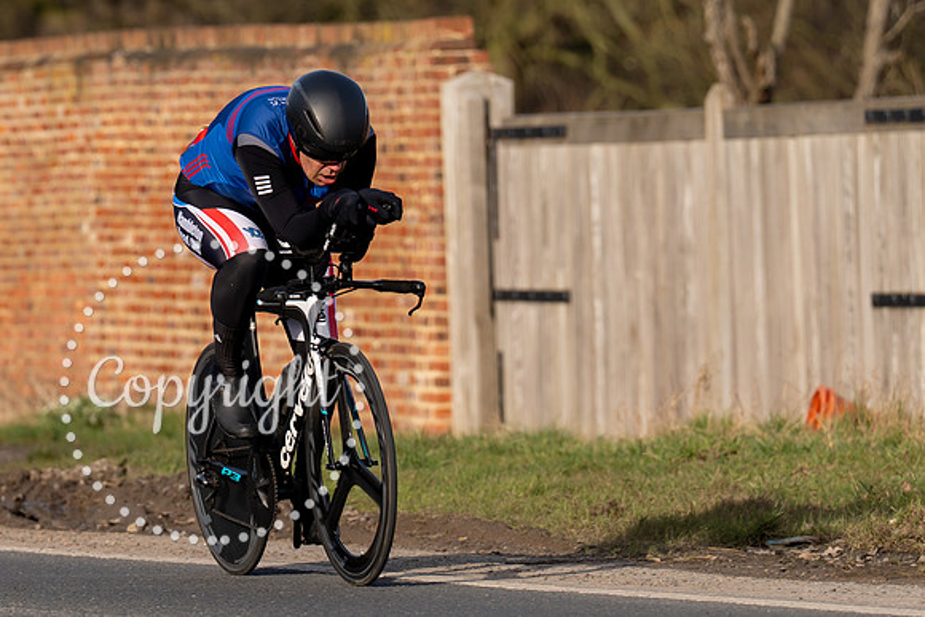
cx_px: 133
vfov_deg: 3.8
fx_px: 9332
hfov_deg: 5.7
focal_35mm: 363
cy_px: 219
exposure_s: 1/800
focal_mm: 185
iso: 100
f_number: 4
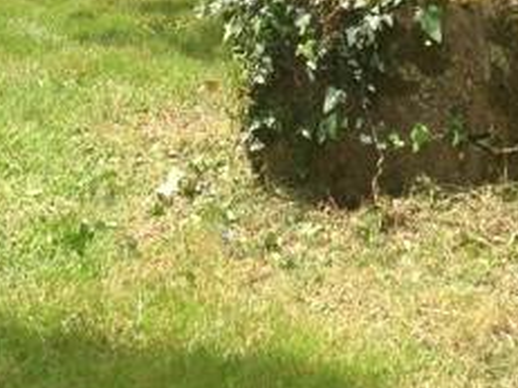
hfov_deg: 16.3
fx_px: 1810
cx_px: 330
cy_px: -176
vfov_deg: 11.8
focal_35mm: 121
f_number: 2.4
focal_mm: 4.28
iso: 50
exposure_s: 1/737
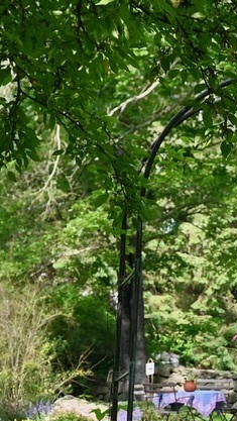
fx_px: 1874
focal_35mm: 168
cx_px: 260
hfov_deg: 7.2
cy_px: 614
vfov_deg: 12.2
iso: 200
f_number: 4.5
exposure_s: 1/250
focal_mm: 29
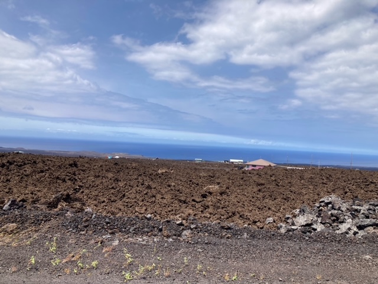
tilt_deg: +2.5
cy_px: 142
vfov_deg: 49.7
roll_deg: -5.0
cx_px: 189
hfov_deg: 63.4
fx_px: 306
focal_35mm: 28
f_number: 1.8
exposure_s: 1/3247
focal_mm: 3.99
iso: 25
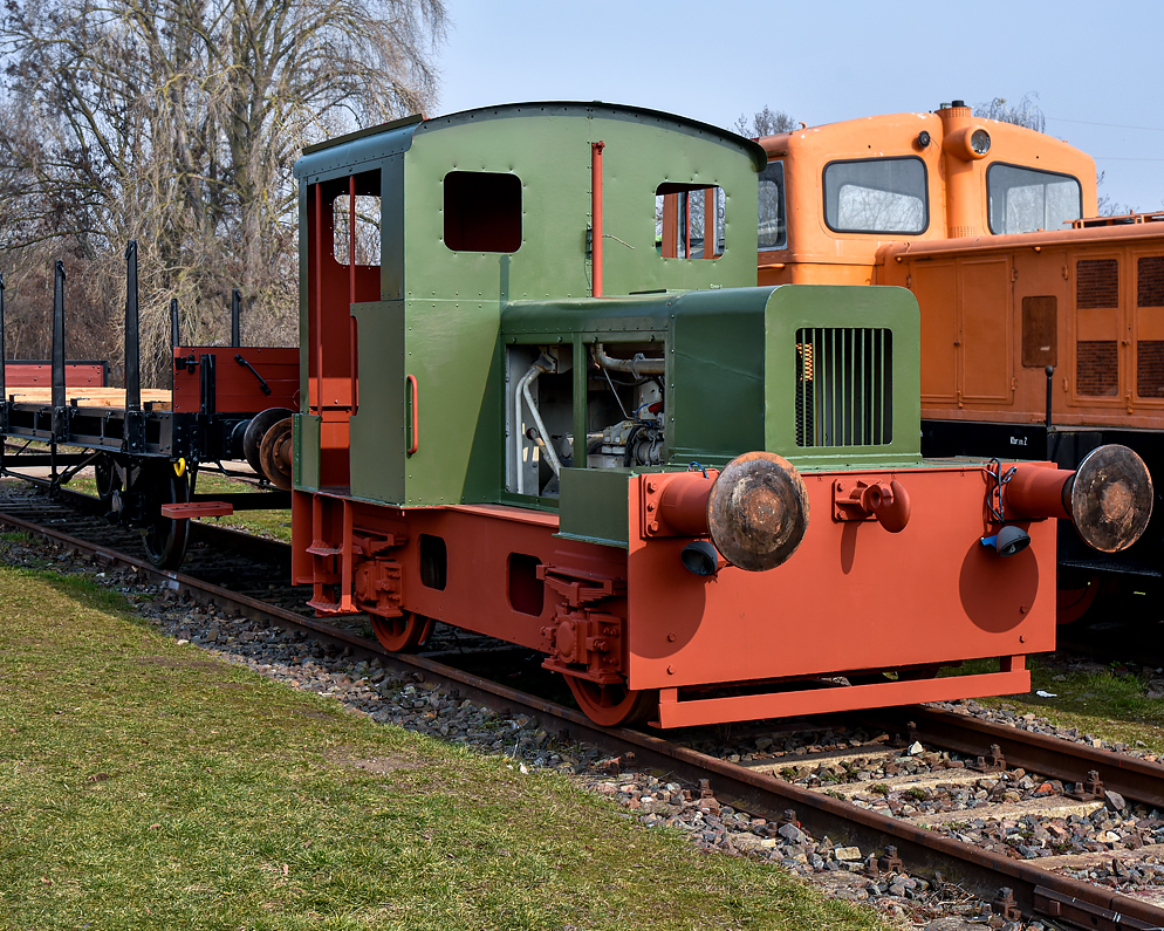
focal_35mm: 51
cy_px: 466
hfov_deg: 36.7
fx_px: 1757
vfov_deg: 29.7
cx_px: 568
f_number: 9
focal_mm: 30
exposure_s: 1/250
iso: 200
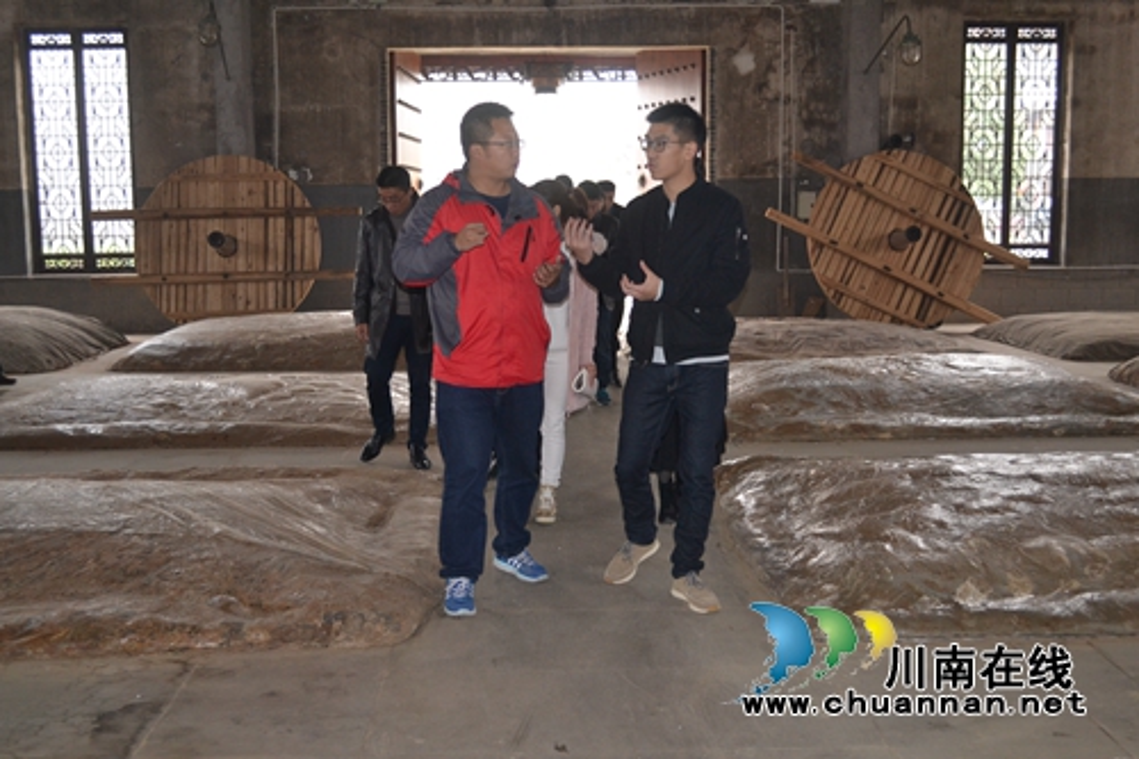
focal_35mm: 39
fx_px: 1233
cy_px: 380
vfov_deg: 34.2
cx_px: 570
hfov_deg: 49.6
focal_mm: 26
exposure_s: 1/60
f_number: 4.2
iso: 900
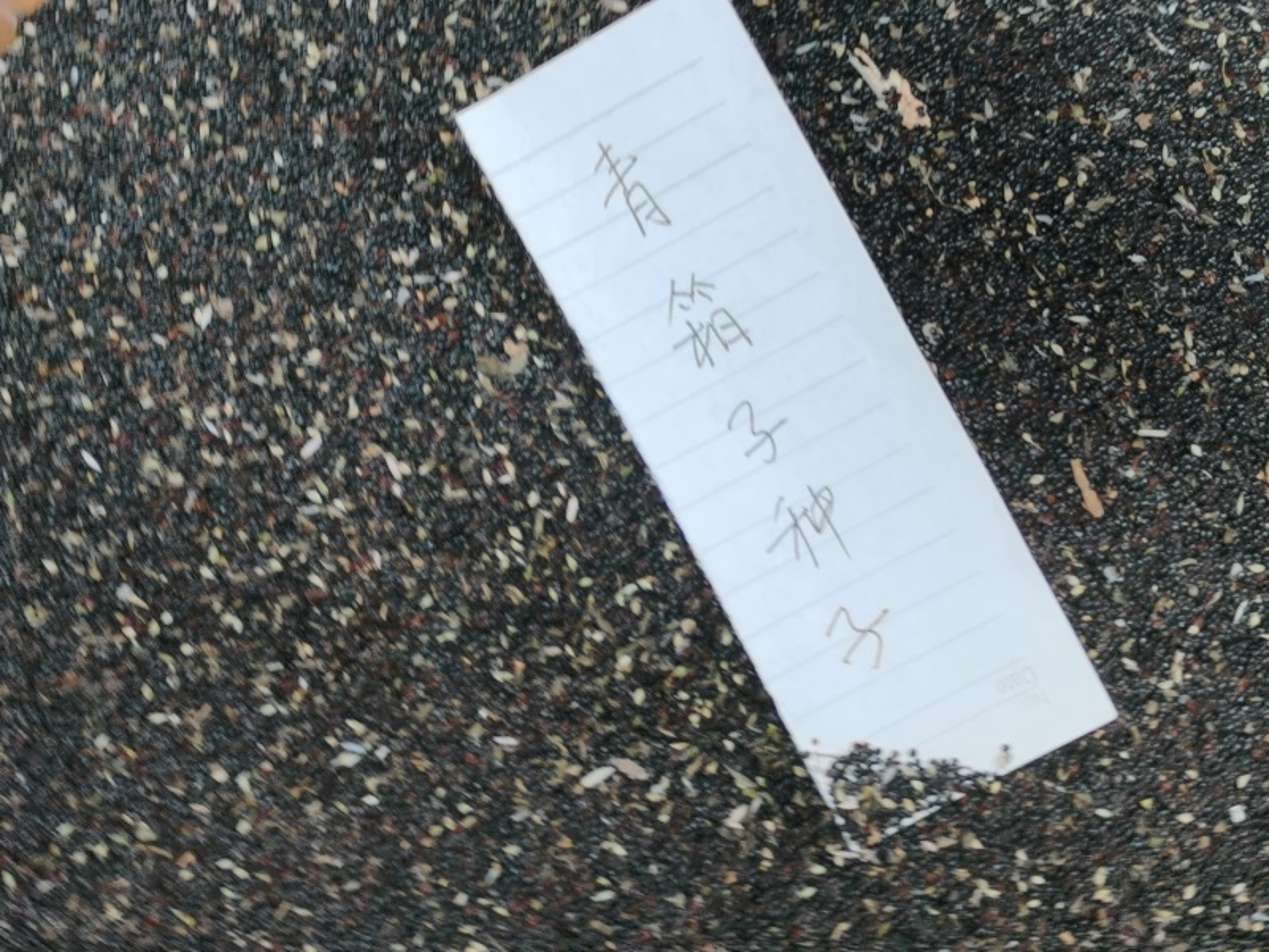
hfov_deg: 24.1
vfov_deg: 18.2
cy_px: 476
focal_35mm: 81
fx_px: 2969
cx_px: 634
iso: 50
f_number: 1.8
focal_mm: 5.58
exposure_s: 1/109
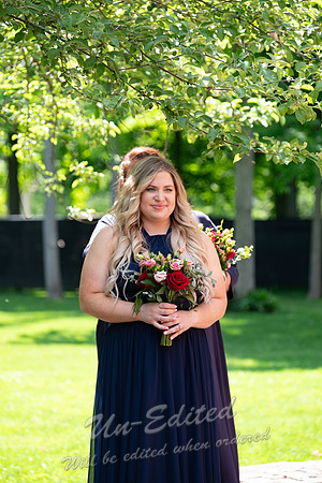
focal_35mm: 159
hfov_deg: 8.6
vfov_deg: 12.9
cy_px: 242
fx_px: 2133
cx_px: 161
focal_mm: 106
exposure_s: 1/250
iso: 250
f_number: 3.6
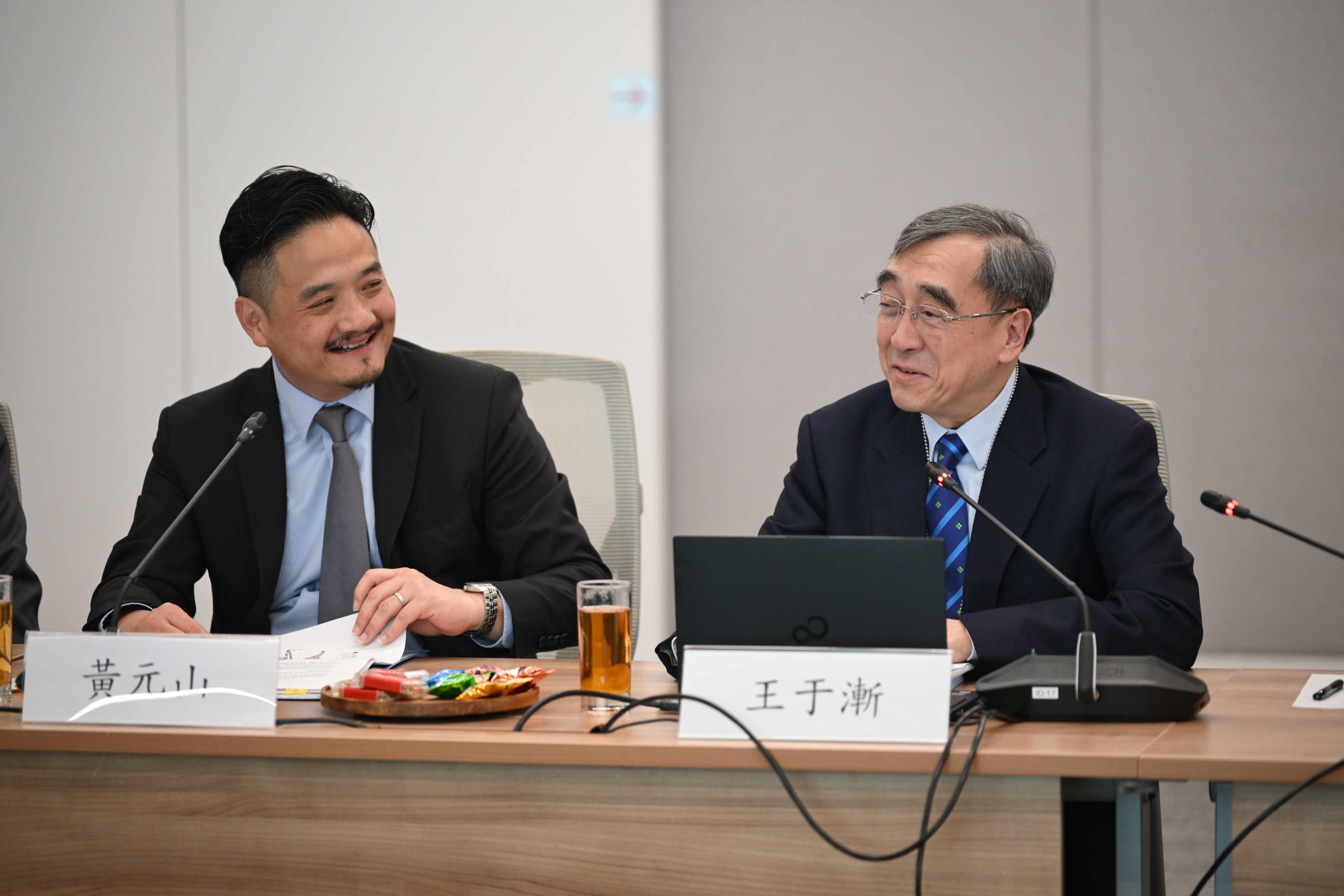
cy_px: 448
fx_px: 5600
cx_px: 672
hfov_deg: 13.7
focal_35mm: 150
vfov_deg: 9.1
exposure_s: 1/160
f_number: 2.8
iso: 2000
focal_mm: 150
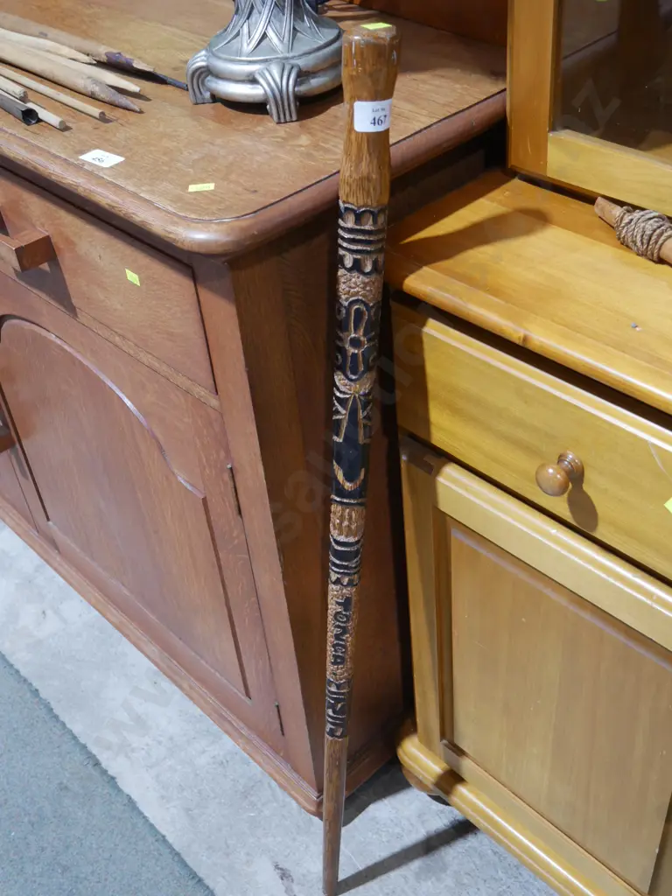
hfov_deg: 36.0
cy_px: 448
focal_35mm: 40
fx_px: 1035
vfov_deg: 46.8
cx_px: 336
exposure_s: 1/60
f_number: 4.4
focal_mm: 20
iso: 1000
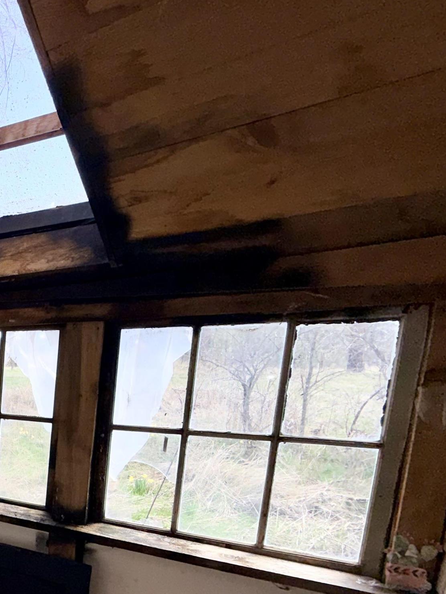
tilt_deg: -8.1
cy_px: 452
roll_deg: +0.0
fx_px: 498
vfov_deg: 58.2
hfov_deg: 35.4
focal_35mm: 29
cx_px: -116
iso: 16
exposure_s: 1/135
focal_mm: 2.22
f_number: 2.2
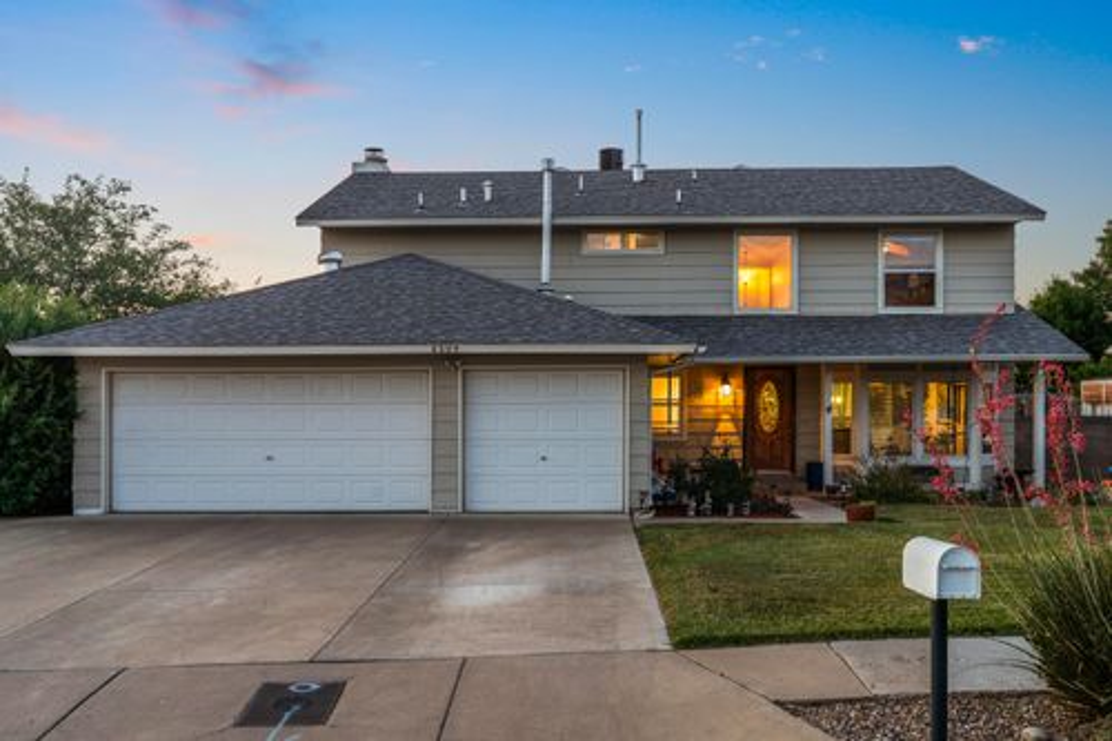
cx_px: 556
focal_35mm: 30
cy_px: 370
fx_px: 942
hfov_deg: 61.1
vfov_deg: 42.9
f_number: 8
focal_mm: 30.5
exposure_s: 1/6
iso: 320
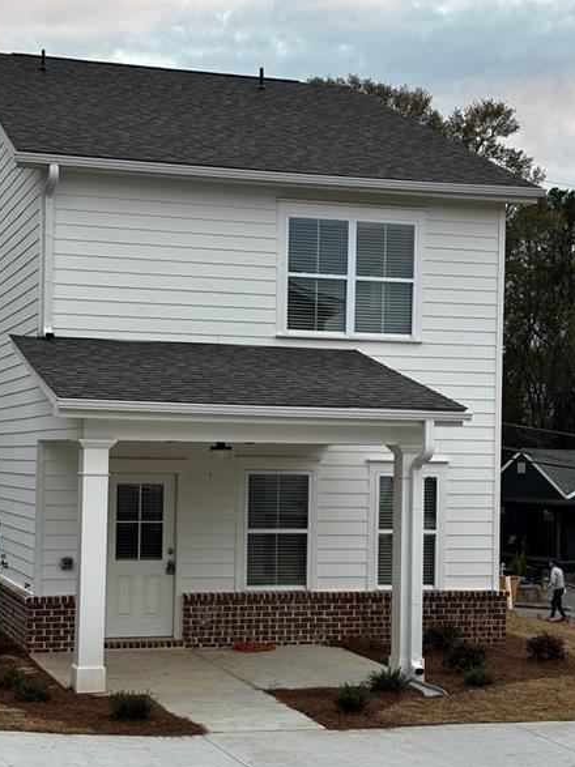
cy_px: 429
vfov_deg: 28.5
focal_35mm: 68
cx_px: 255
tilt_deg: +0.2
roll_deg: -1.5
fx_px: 1507
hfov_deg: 21.6
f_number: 1.6
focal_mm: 5.96
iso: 40
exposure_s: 1/121
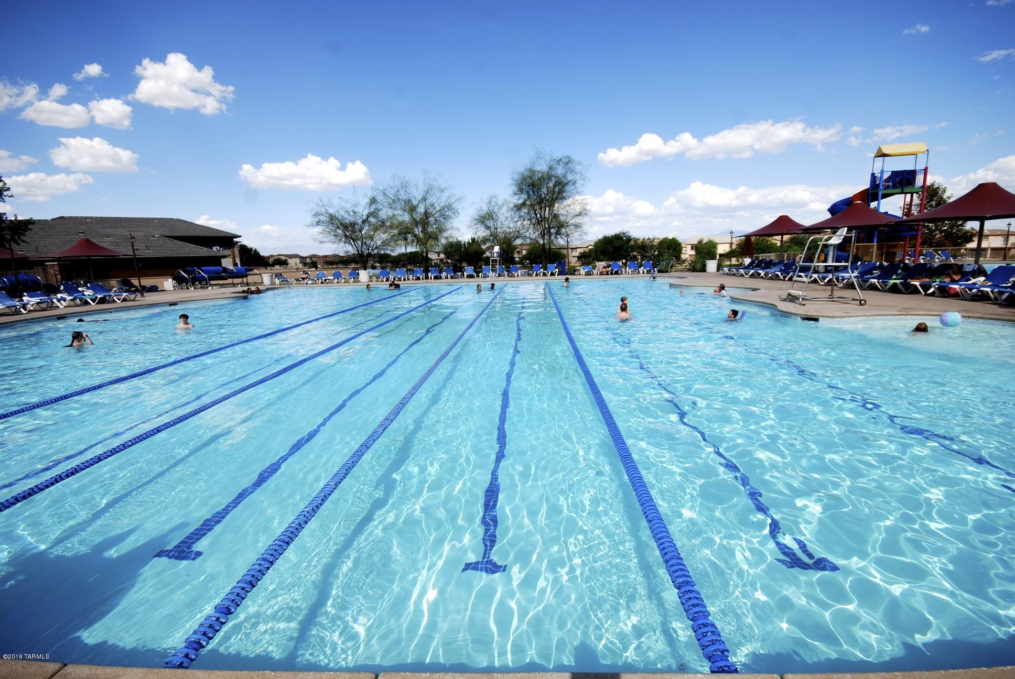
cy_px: 340
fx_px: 423
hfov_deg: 100.3
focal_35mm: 15
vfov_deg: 77.5
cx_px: 508
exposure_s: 1/250
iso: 100
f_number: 8
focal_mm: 10
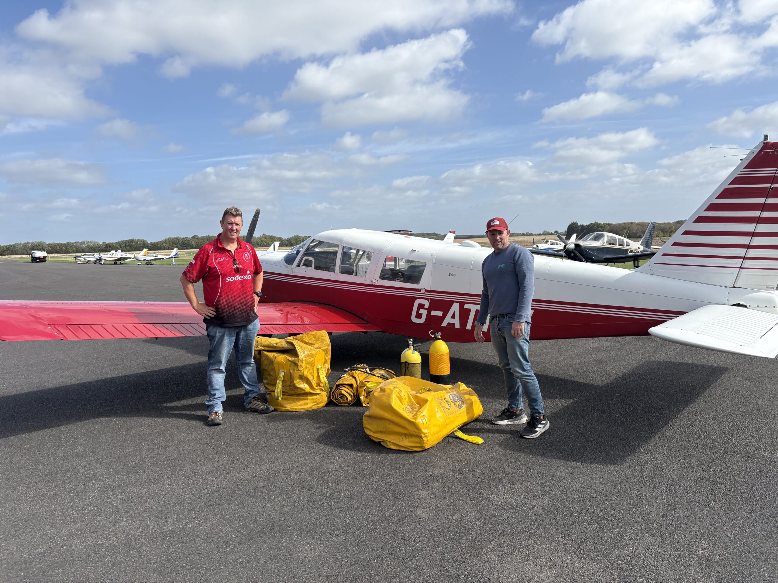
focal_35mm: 26
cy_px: 292
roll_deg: +1.4
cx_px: 389
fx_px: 584
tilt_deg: -1.5
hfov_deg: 67.3
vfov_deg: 53.1
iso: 50
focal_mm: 5.96
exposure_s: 1/3831
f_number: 1.6
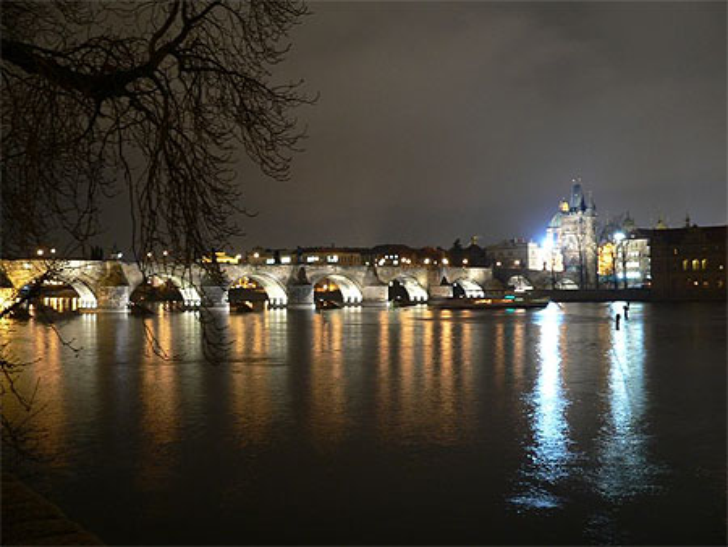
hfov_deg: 50.1
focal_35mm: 37
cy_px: 274
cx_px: 364
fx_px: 779
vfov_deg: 38.7
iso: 80
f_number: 2.8
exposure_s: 5
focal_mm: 6.2
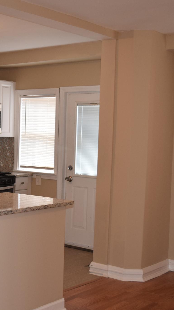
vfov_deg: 32.9
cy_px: 155
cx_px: -15
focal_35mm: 64
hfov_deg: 18.2
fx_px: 523
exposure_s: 1/80
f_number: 4.5
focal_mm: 27
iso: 800
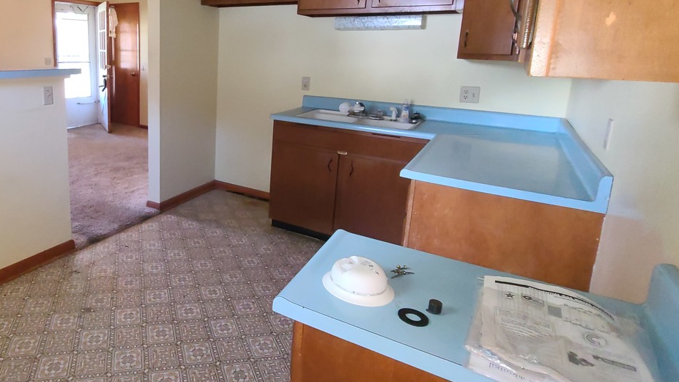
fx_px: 396
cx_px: 197
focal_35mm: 22
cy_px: 120
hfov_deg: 77.0
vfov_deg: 50.3
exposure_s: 1/60
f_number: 2.2
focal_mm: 2.2
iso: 400
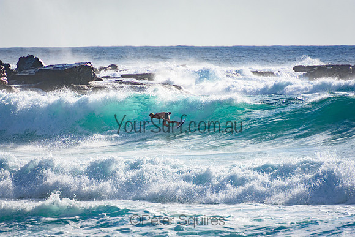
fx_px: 5918
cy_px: 118
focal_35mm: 600
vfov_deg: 2.3
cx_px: 178
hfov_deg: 3.4
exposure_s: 1/2000
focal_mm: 400
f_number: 5.6
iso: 250
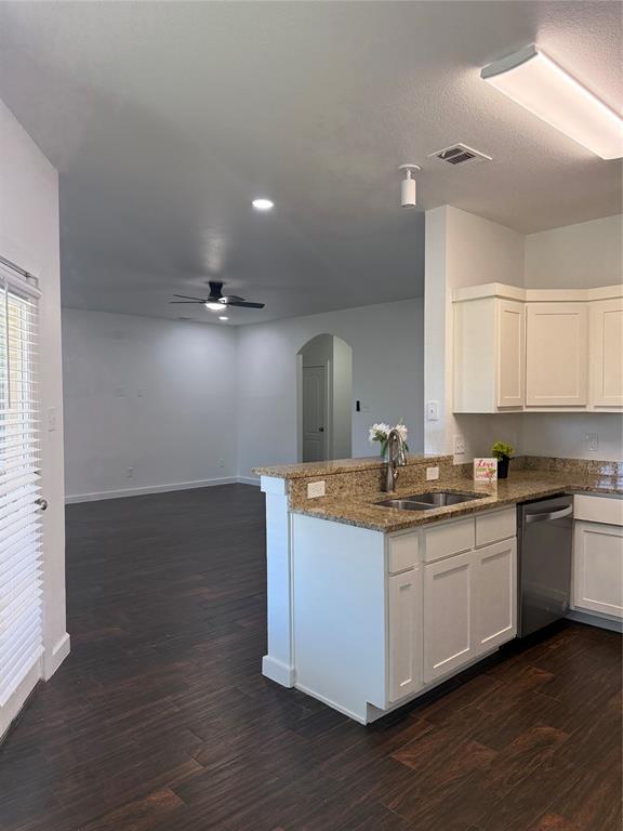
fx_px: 576
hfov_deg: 56.8
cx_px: 312
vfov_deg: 71.6
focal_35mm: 24
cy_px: 416
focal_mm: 6.76
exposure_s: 1/215
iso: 200
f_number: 1.78
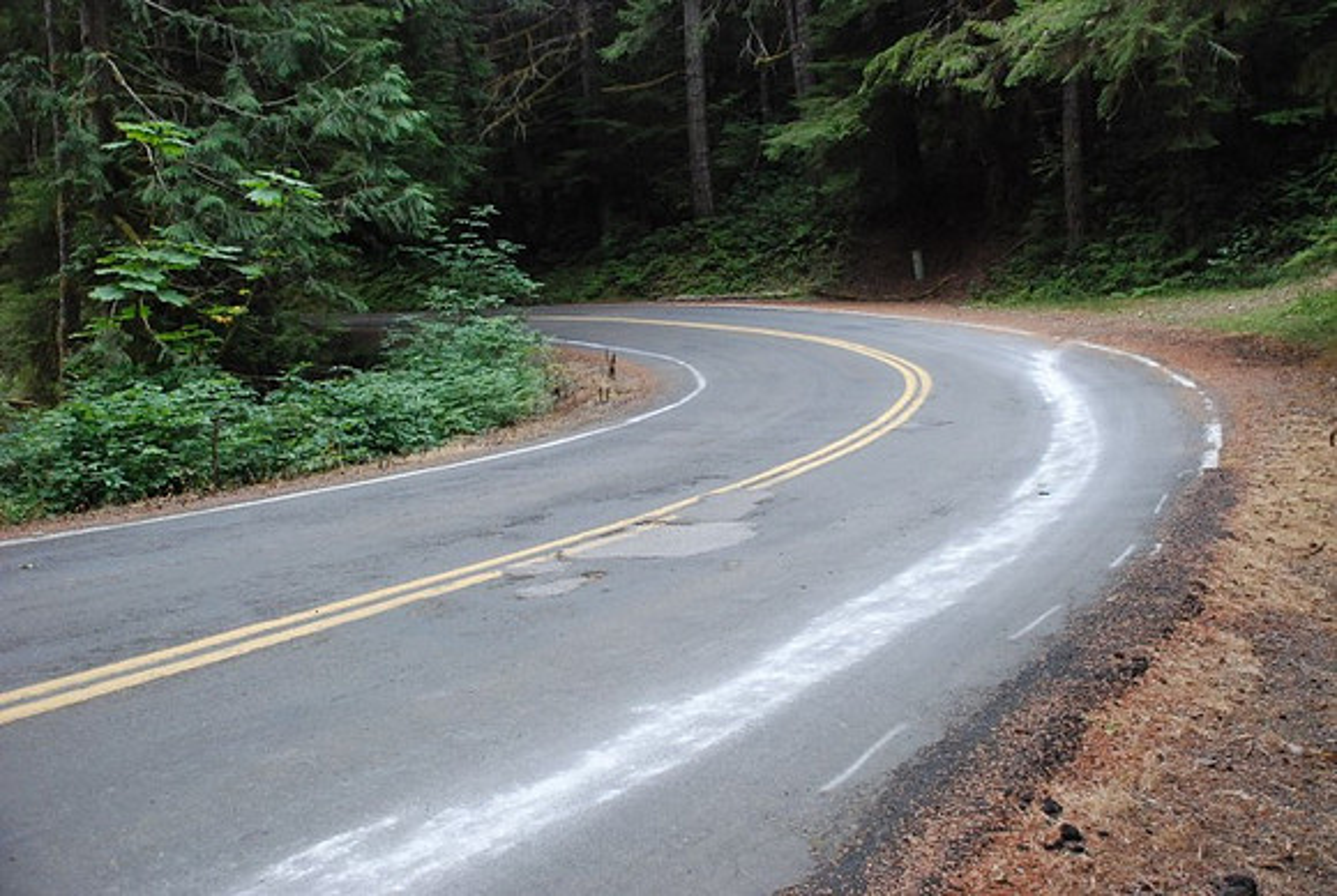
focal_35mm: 42
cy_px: 448
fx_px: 1563
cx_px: 668
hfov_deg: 46.3
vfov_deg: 32.0
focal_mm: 28
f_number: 4
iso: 1600
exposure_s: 1/250
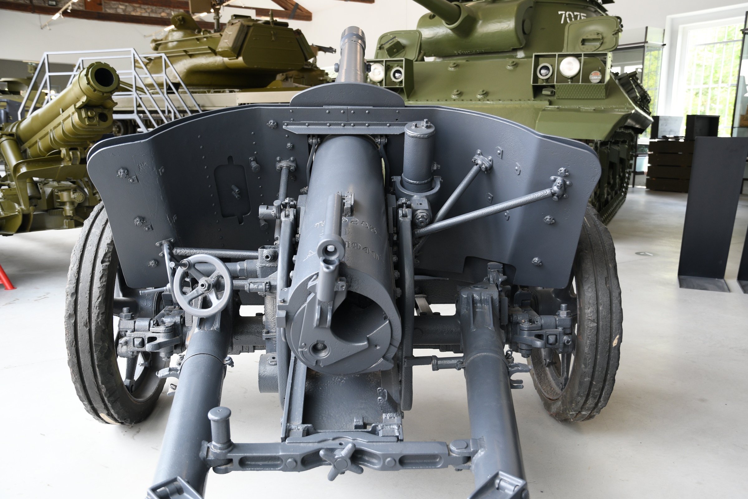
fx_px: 623
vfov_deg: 43.6
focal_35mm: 30
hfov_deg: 61.9
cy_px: 250
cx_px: 374
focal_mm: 20
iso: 250
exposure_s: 1/50
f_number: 3.5
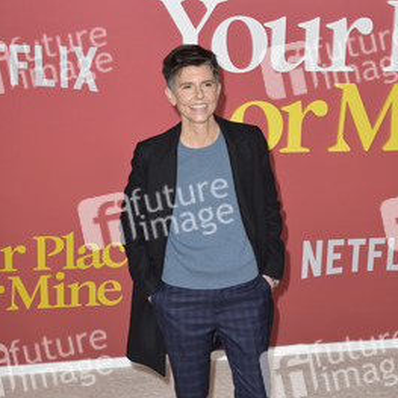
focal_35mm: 62
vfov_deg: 27.4
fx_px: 806
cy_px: 291
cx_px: 201
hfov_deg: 27.7
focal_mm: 48
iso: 400
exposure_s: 1/250
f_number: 6.3
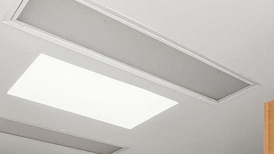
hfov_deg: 37.7
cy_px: 306
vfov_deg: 16.6
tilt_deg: -2.6
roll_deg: -1.4
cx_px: 161
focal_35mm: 55
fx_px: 400
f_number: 2.2
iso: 200
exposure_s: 1/60
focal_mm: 2.2
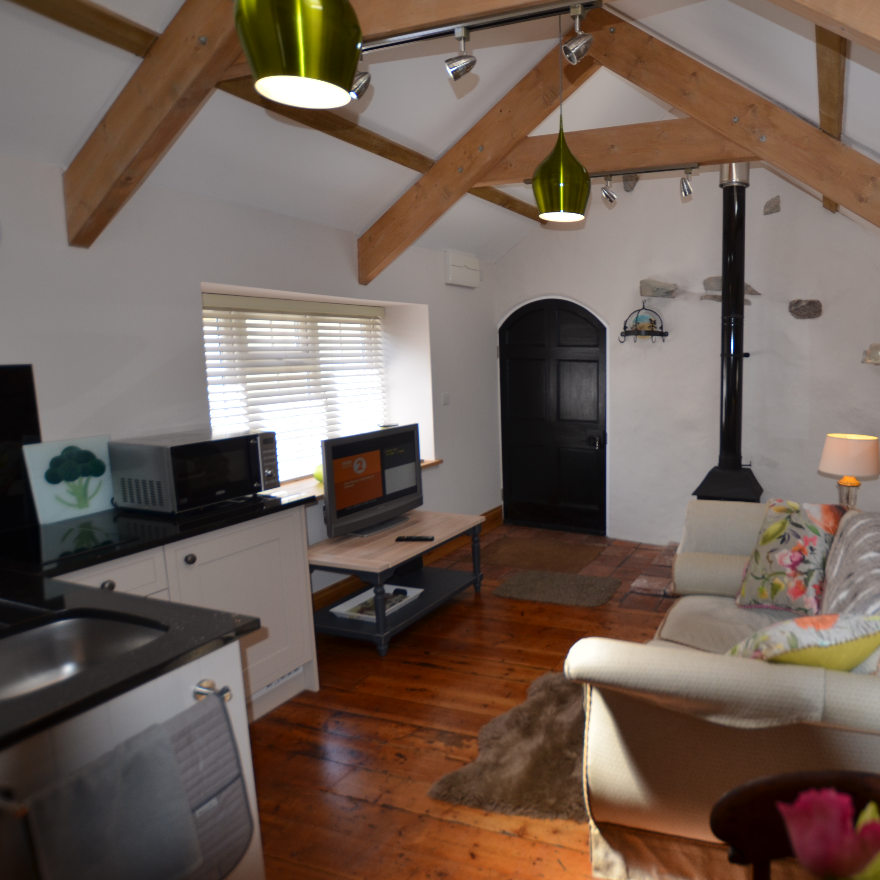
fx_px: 642
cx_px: 644
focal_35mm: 22
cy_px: 443
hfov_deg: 65.3
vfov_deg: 68.8
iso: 160
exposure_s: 1/200
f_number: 3.5
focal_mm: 11.5
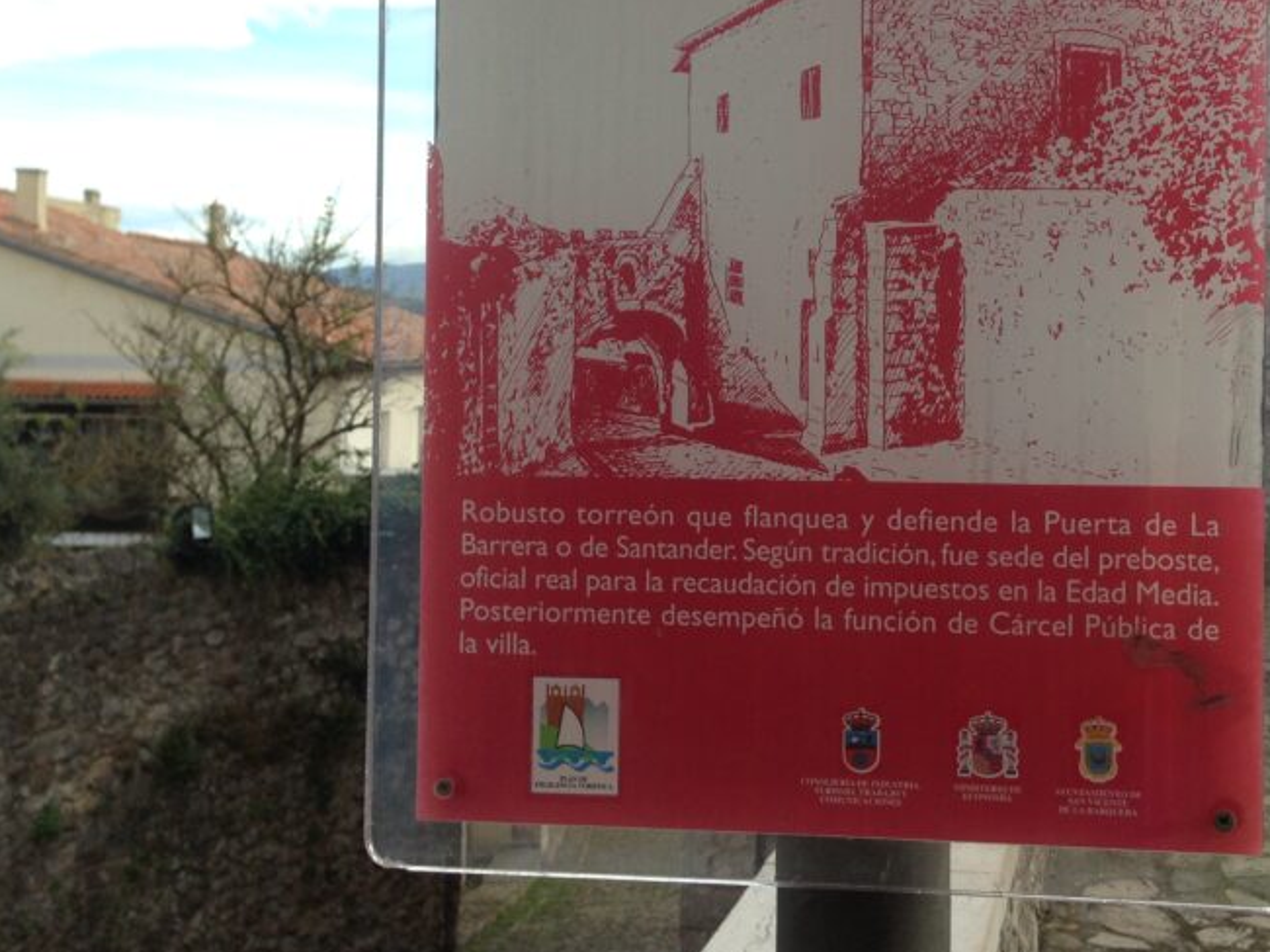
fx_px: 1907
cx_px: 934
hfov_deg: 36.1
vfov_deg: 27.9
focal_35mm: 52
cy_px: 340
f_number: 2.4
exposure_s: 1/444
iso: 50
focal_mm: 4.12
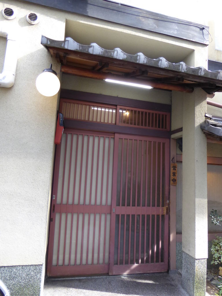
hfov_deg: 54.9
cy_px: 148
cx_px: 111
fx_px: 214
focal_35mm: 25
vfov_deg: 69.4
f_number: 3.3
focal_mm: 4.3
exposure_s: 1/60
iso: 200
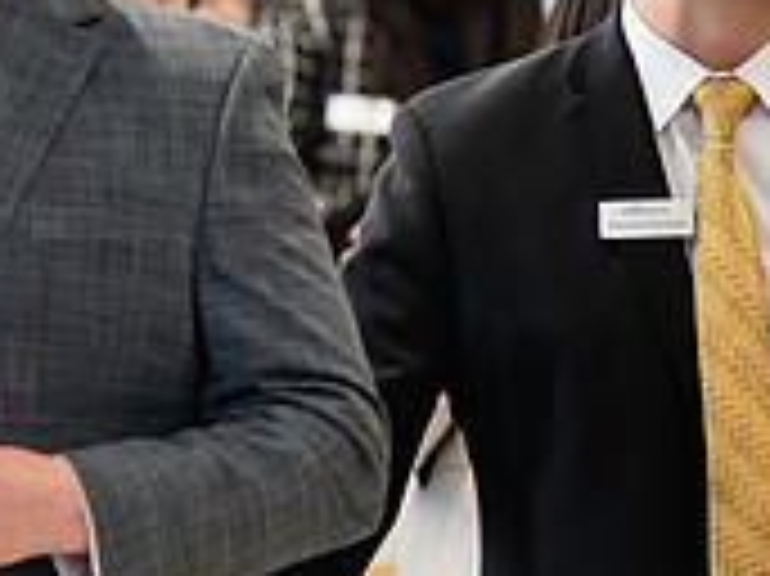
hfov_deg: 4.6
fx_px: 9492
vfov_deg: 3.5
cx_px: 635
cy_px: 137
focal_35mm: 427
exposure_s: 1/200
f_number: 3.2
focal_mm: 130
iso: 800
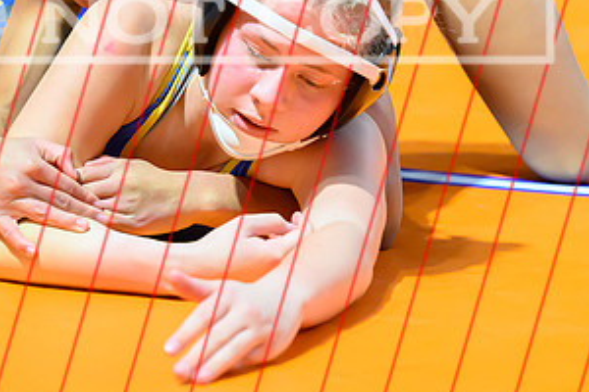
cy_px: 72
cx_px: 154
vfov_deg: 8.6
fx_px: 2601
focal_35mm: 159
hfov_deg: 12.9
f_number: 2.8
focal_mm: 70
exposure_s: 1/640
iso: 3200
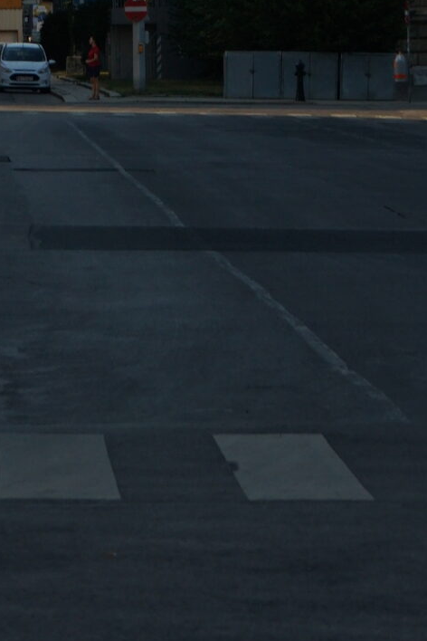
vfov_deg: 8.1
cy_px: -27
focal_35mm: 253
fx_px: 4501
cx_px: 0
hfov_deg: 5.4
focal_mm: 70
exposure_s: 1/100
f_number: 13
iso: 400
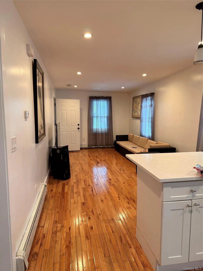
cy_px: 136
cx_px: 102
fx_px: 188
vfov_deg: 71.6
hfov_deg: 56.8
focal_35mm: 24
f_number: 1.78
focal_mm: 6.76
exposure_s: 1/120
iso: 200
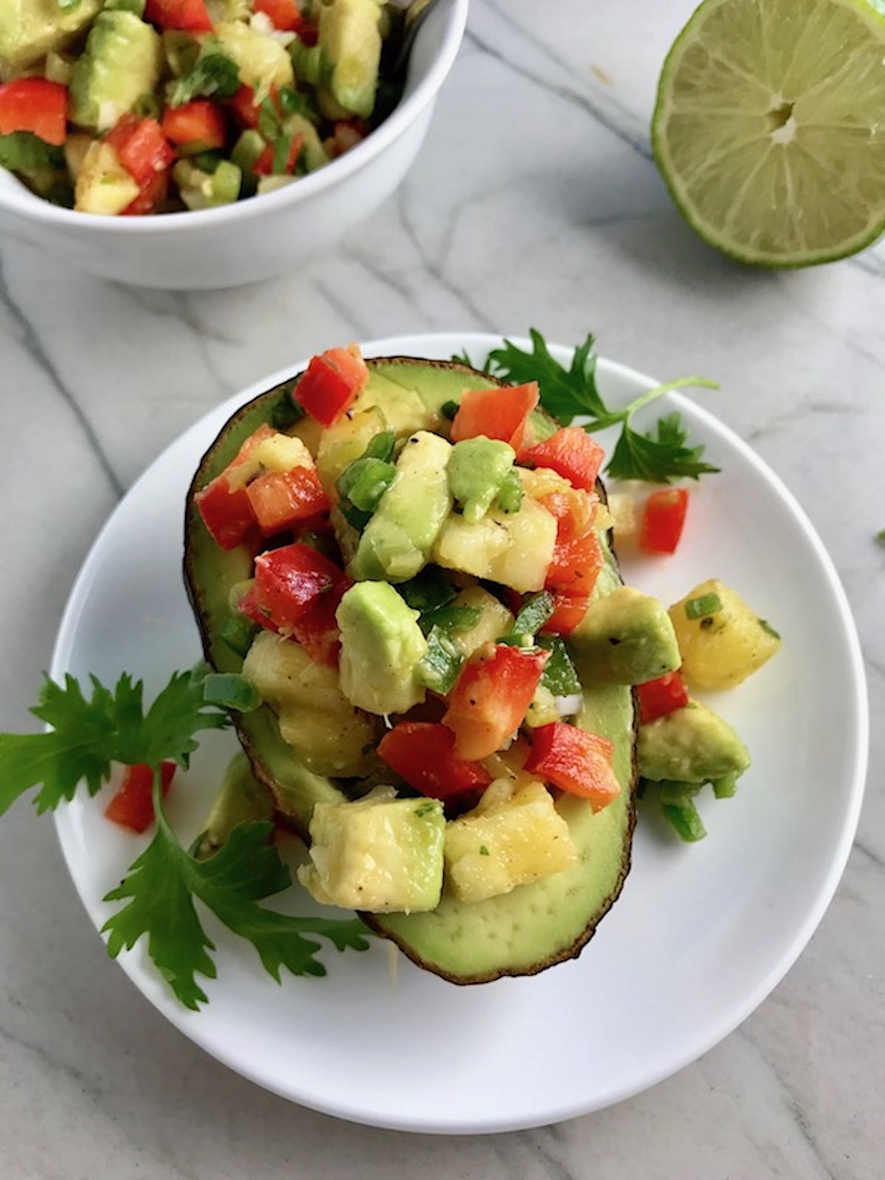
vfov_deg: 63.4
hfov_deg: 49.7
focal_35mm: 28
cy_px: 590
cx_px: 442
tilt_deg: -67.1
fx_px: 954
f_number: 1.8
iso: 32
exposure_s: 1/119
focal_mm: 3.99
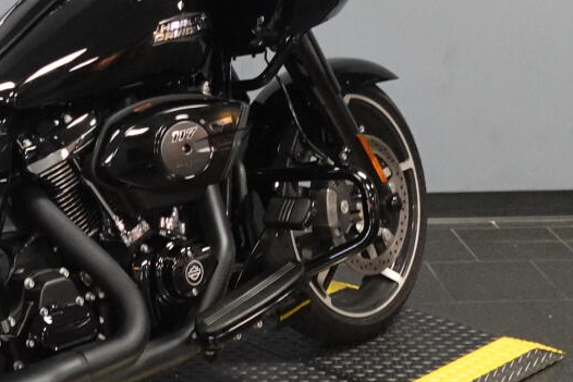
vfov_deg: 18.0
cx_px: 83
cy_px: 188
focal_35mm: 76
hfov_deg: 26.0
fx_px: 1210
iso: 1250
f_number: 2
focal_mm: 7.6
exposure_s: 1/160
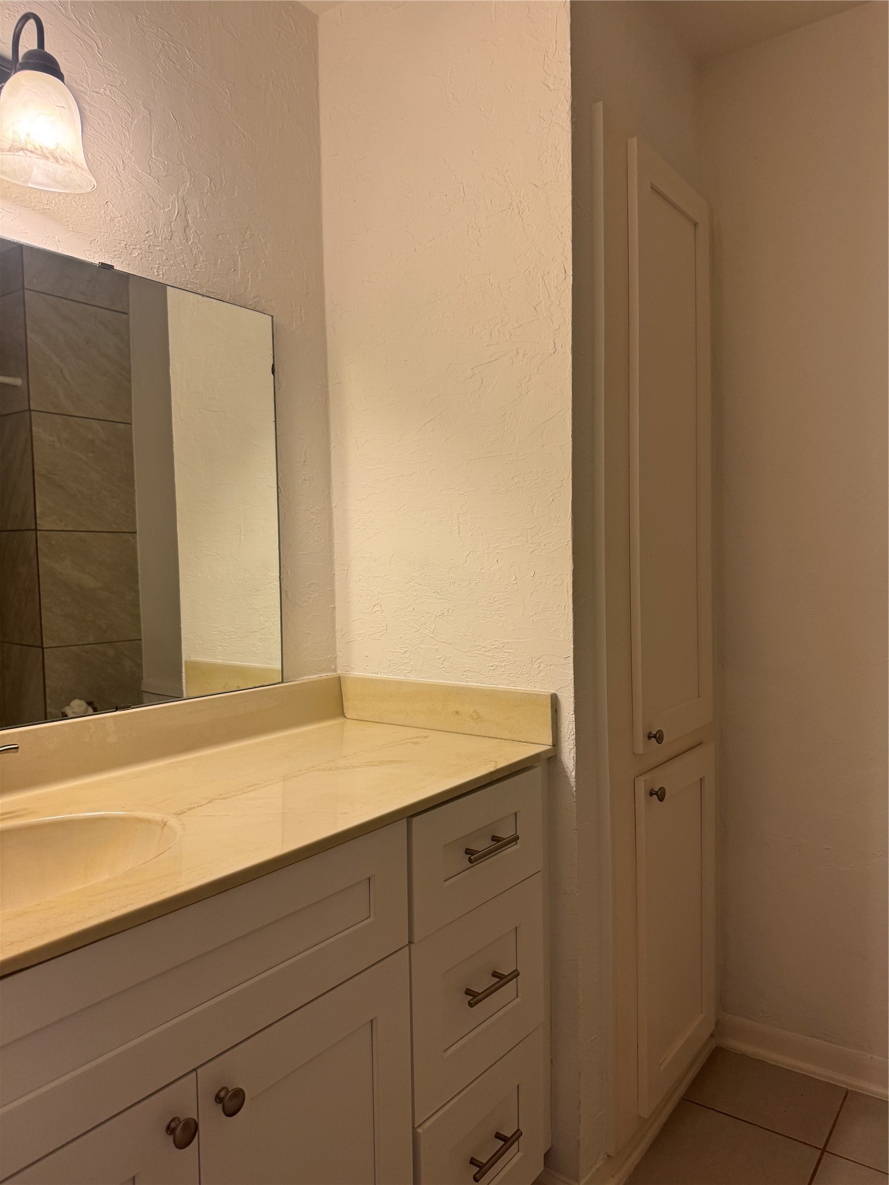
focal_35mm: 24
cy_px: 592
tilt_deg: -2.8
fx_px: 822
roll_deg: +1.4
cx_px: 444
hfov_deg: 56.8
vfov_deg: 71.6
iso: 125
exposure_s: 1/120
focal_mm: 6.76
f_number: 1.78
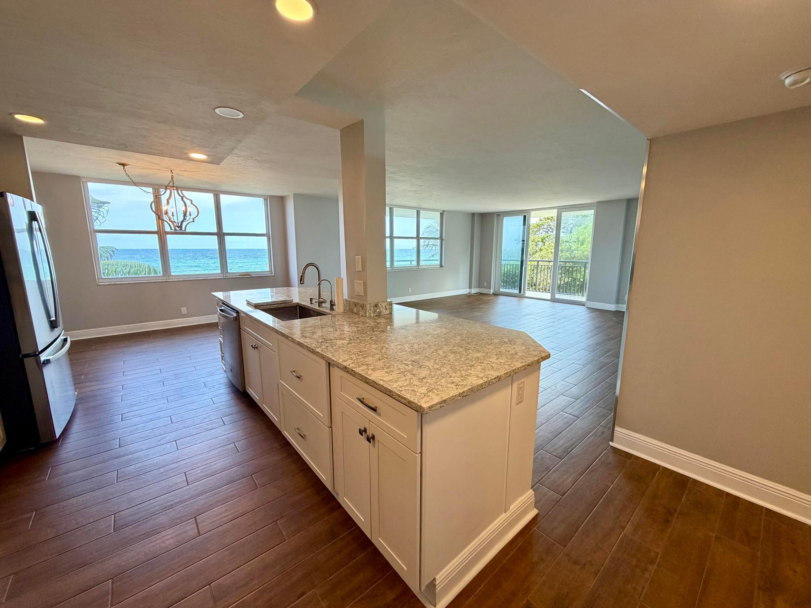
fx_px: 328
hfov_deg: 102.1
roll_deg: -0.4
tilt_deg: -9.2
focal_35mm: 14
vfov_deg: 85.7
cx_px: 406
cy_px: 304
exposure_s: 1/120
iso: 160
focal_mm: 2.22
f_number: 2.2
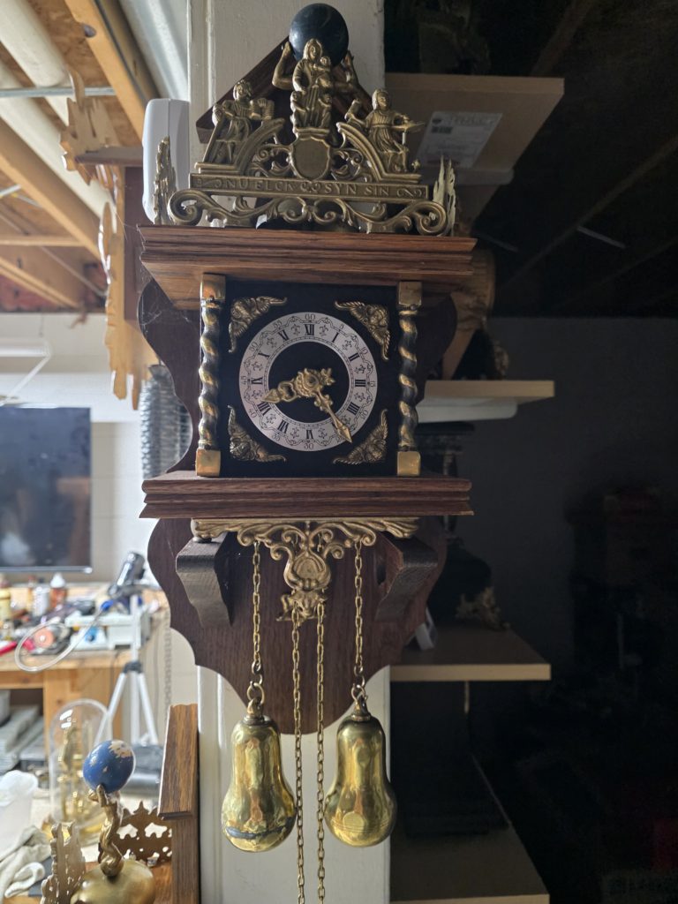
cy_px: 452
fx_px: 601
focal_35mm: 23
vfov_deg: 73.9
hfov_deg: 58.9
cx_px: 339
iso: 1250
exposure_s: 1/120
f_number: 1.7
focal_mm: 6.3
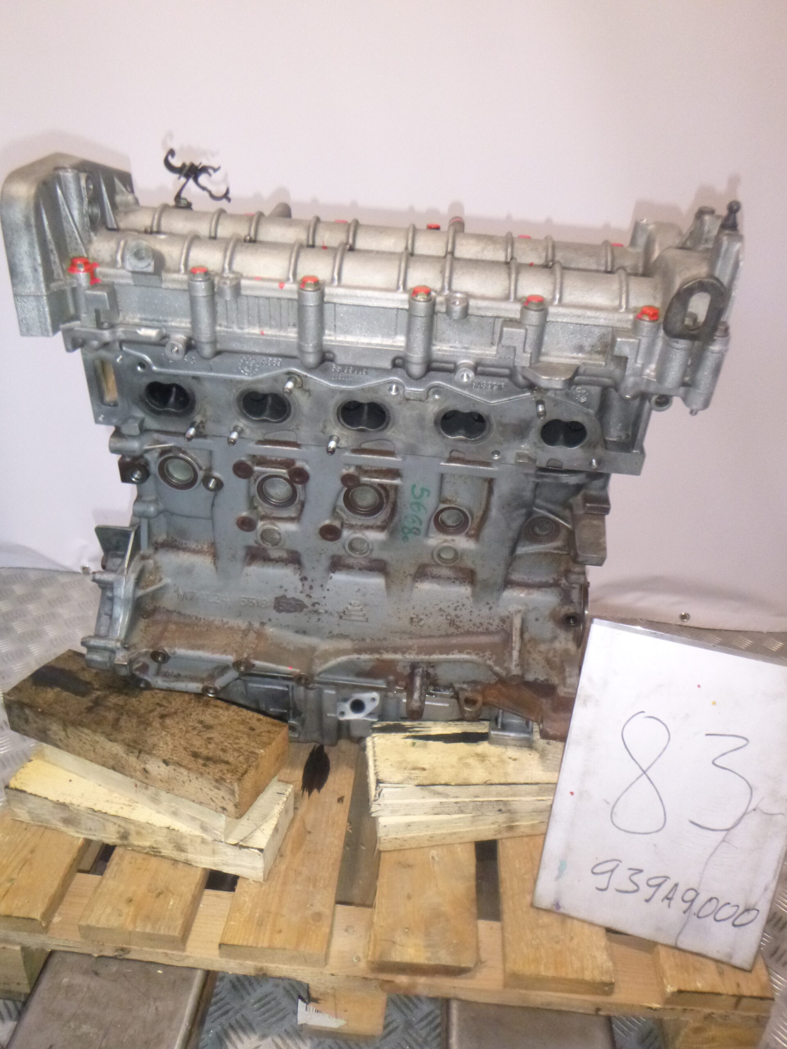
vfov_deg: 69.4
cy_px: 524
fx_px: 758
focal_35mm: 25
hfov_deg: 54.9
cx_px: 394
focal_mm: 4.5
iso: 400
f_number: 3.9
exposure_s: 1/60
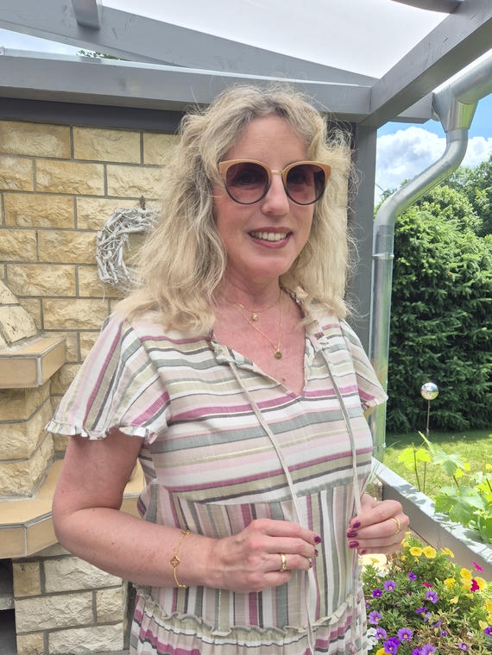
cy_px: 328
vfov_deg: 73.9
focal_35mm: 23
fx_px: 436
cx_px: 246
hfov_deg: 58.9
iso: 25
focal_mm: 5.4
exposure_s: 1/554
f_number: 1.8
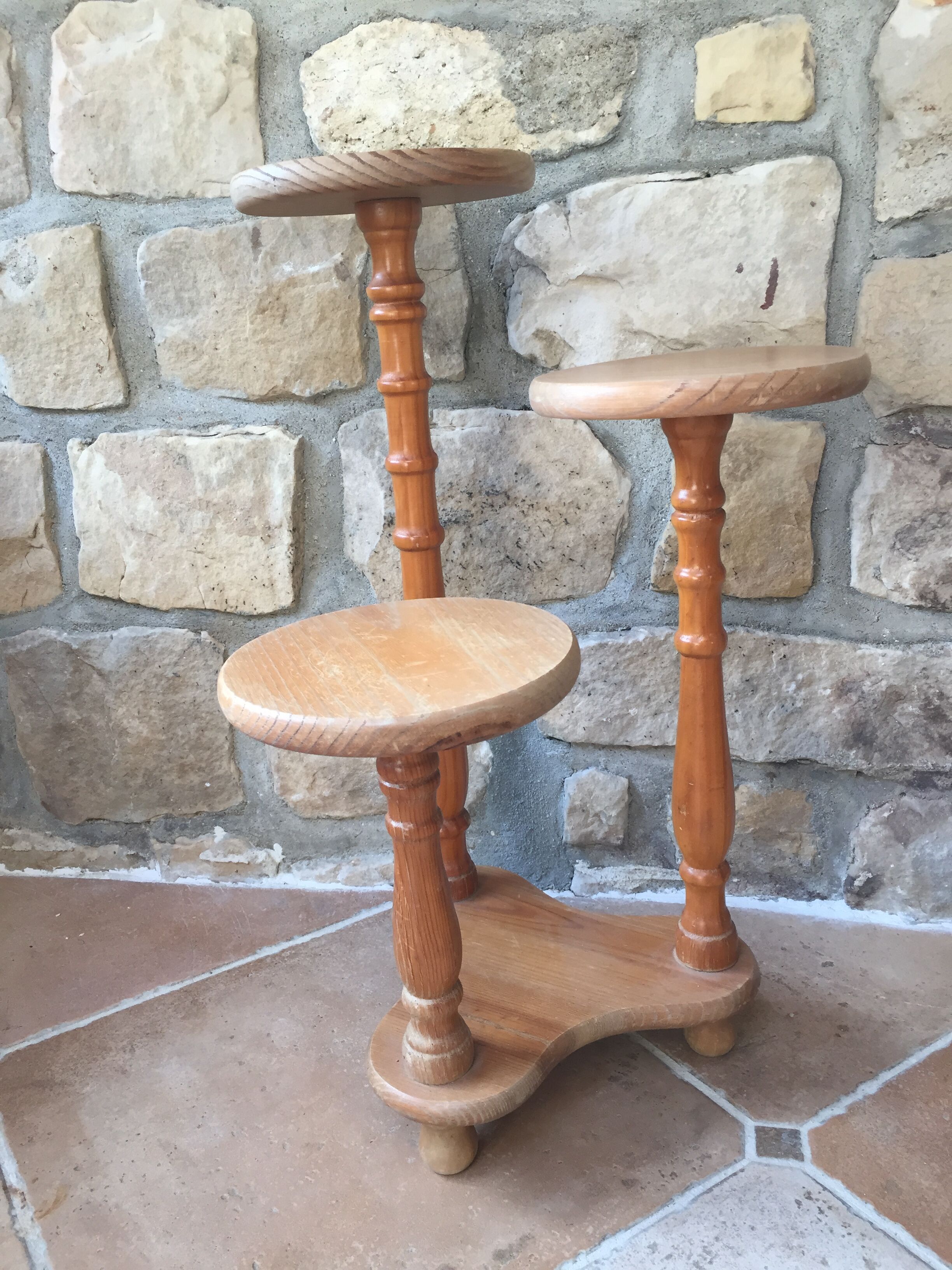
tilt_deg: -15.7
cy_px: 635
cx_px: 476
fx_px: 1063
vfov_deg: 61.7
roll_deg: +4.0
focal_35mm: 29
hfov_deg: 48.2
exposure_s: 1/33
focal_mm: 4.15
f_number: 2.2
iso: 32
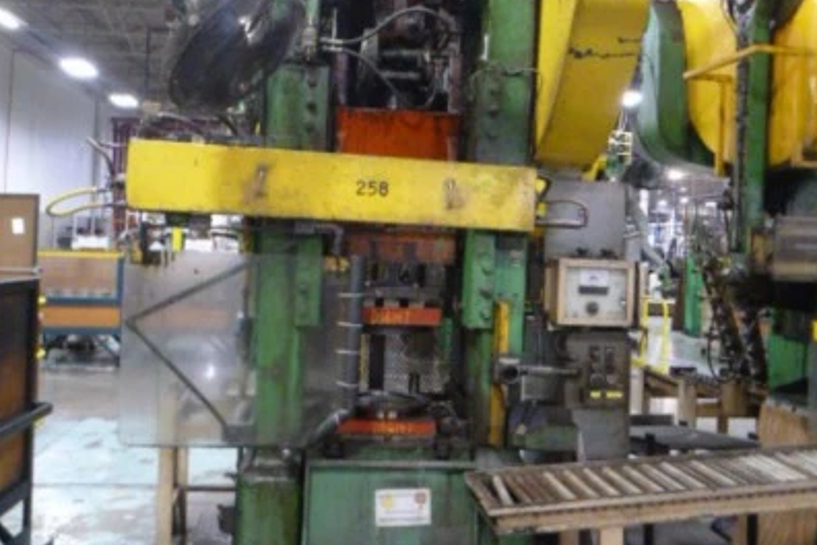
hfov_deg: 54.4
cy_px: 241
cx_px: 408
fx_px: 794
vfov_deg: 37.8
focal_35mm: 35
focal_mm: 4.5
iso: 800
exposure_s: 1/8
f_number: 3.9
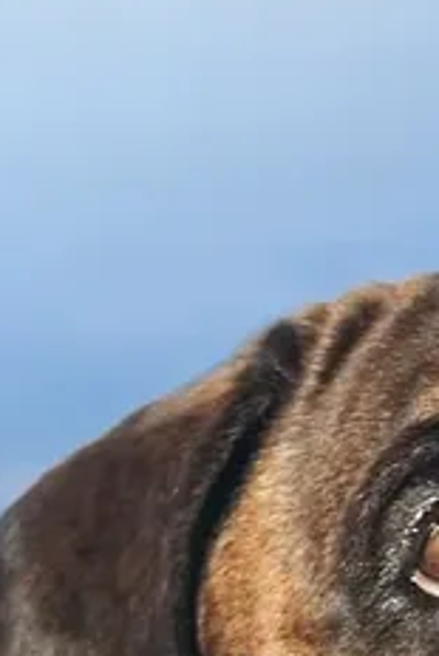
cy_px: 1287
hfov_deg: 4.8
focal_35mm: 284
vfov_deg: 7.0
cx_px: 520
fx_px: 5187
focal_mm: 44
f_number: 4.5
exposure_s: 1/100
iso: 200
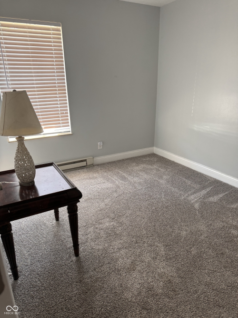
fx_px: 220
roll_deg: +2.1
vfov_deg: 71.6
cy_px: 159
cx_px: 119
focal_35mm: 24
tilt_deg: -19.3
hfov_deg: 56.8
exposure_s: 1/60
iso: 200
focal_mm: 6.76
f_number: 1.78
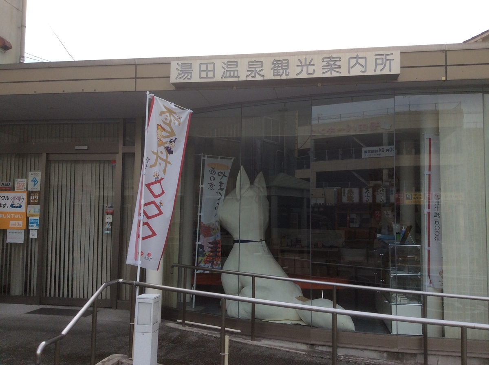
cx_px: 244
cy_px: 182
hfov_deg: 56.9
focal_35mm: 32
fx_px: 451
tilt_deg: +4.5
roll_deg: -1.5
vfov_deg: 44.0
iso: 32
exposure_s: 1/263
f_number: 2.4
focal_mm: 3.3
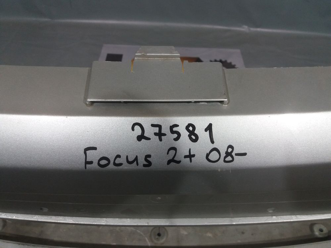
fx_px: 268
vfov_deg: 49.7
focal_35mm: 28
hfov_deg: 63.4
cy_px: 124
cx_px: 166
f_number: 1.9
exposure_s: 1/33
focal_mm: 3.7
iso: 100
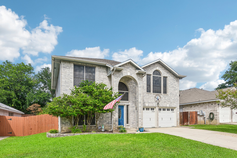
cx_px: 118
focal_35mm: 20
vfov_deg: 61.9
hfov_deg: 84.0
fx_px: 132
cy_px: 79
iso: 400
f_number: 8
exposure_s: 1/400
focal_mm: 20
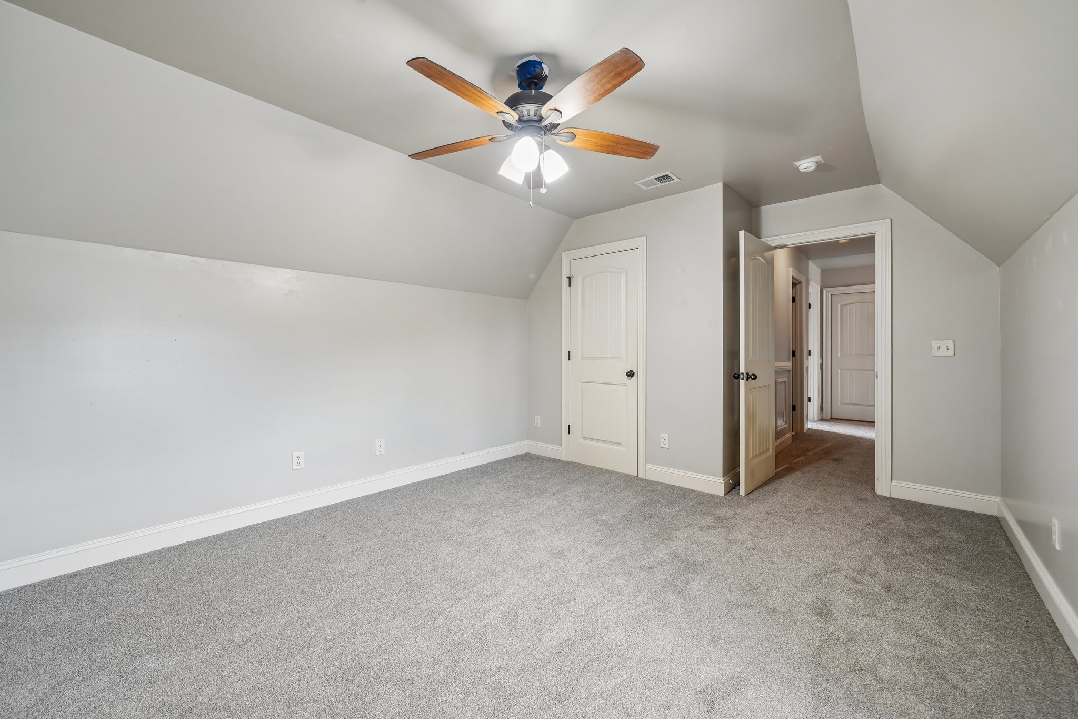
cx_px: 539
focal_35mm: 14
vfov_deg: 81.2
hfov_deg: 104.3
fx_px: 419
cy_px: 360
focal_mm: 14
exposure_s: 1/6
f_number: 8
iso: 400
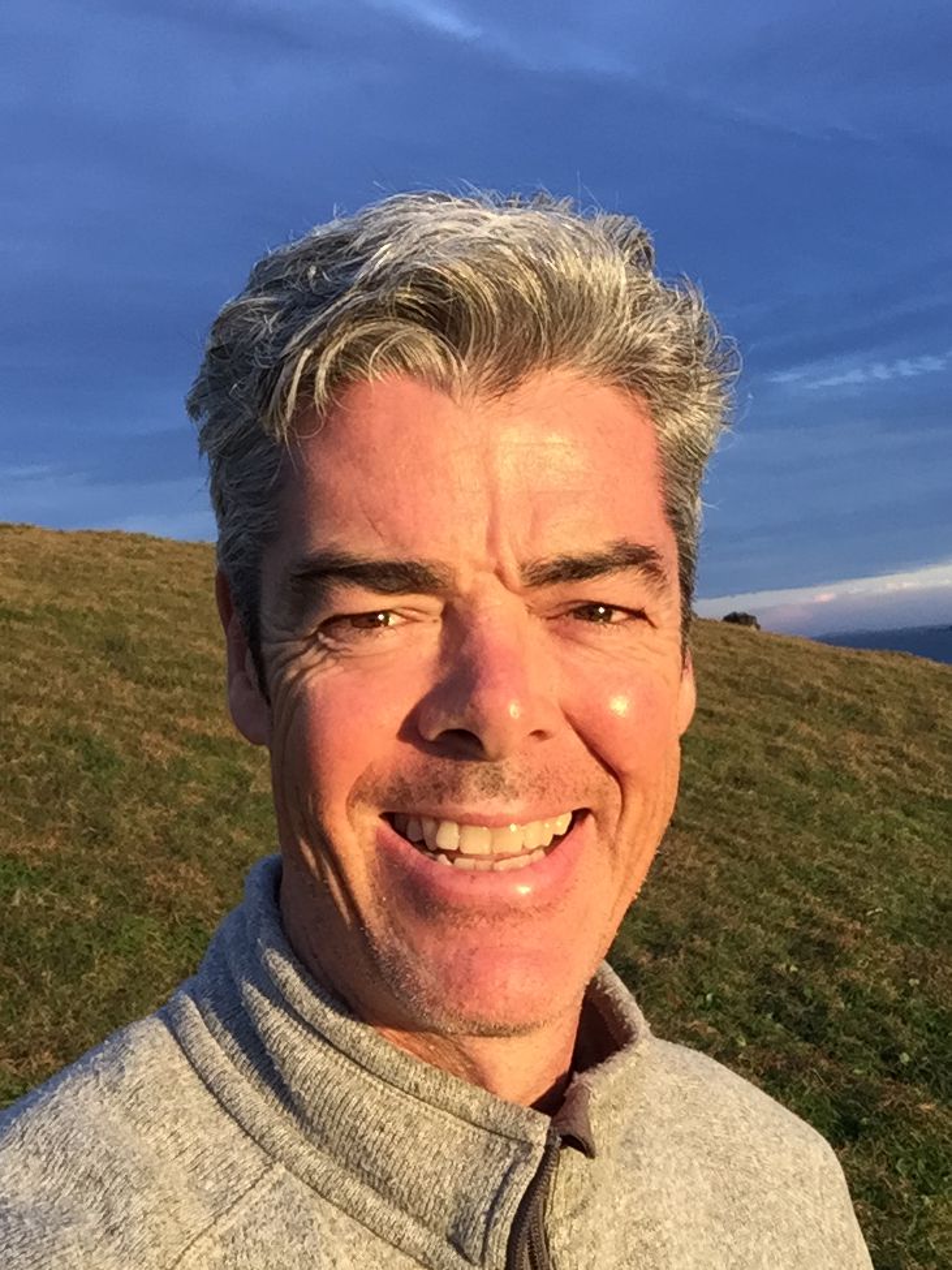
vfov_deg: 58.4
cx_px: 476
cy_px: 635
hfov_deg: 45.4
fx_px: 1137
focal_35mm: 31
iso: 50
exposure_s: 1/120
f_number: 2.2
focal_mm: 2.65
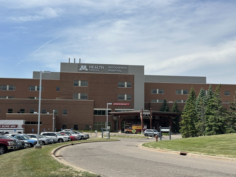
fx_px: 327
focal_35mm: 48
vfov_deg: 30.3
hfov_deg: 39.7
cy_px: 88
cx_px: 118
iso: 64
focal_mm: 6.86
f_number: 1.78
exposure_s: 1/7092
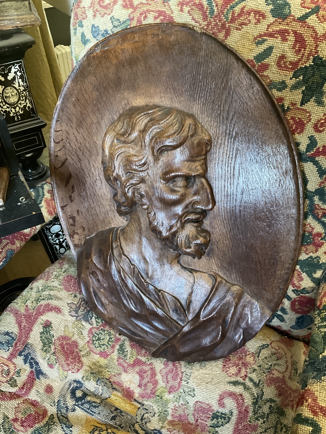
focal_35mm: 29
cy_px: 217
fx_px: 364
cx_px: 163
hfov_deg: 48.2
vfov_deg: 61.7
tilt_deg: -43.7
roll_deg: -0.4
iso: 250
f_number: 1.8
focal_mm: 3
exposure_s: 1/30
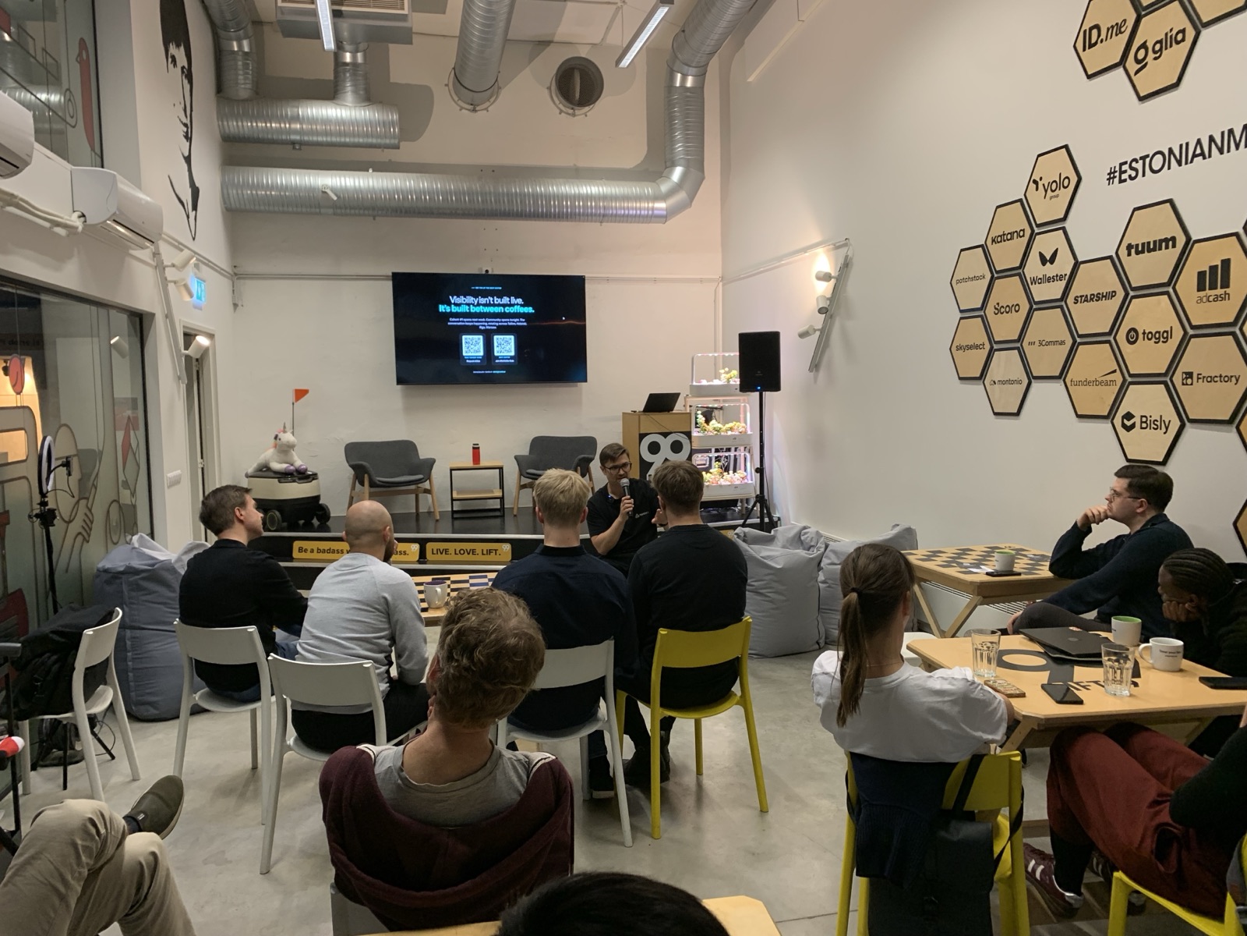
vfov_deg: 53.1
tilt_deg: -3.8
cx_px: 624
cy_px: 468
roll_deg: +0.5
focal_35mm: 26
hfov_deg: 67.3
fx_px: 937
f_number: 1.8
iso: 100
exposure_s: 1/50
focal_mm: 4.25
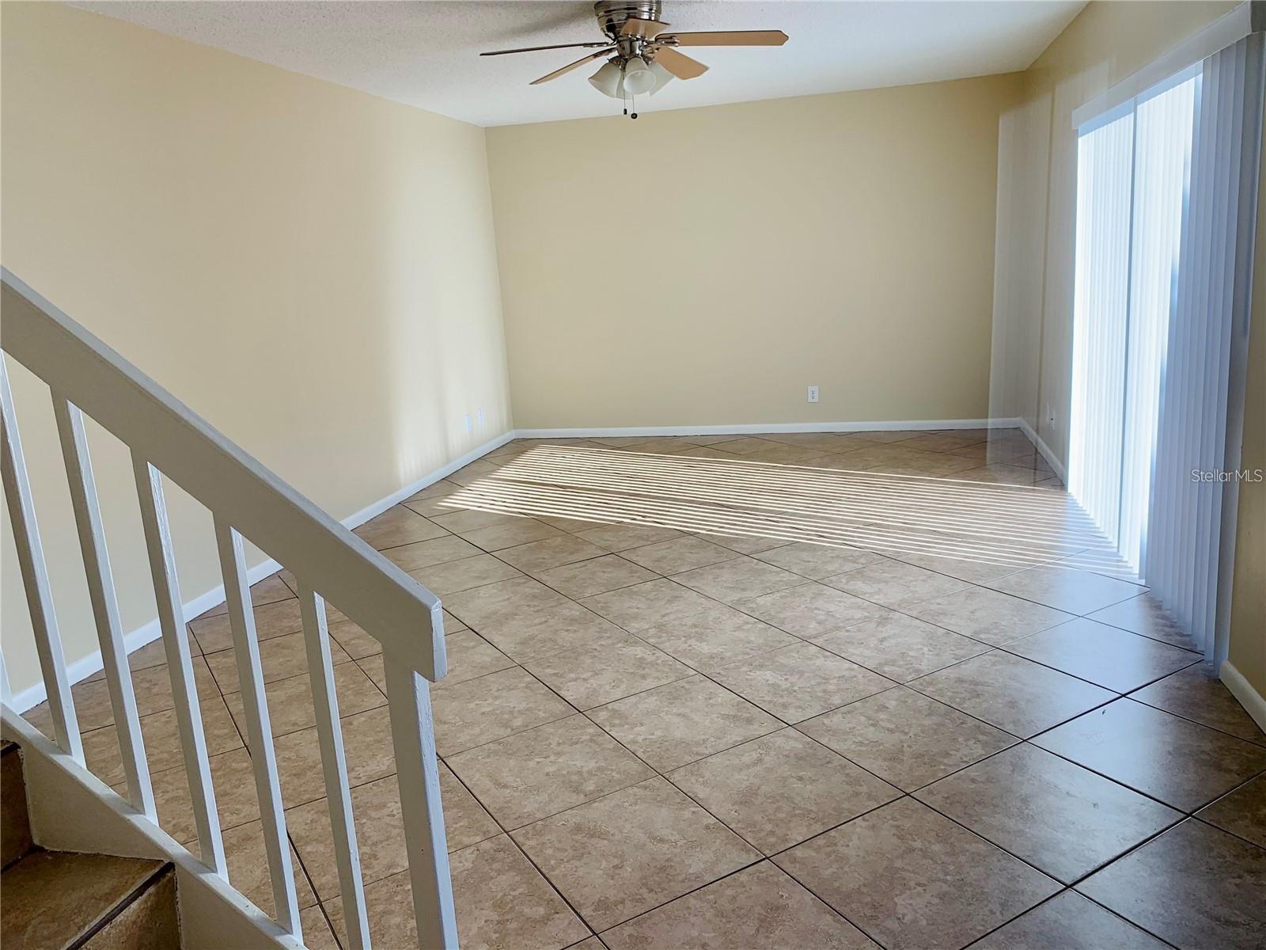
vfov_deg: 53.1
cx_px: 633
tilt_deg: -12.7
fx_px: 951
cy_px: 475
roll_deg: +4.4
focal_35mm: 26
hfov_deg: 67.3
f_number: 1.8
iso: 25
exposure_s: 1/238
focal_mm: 4.25
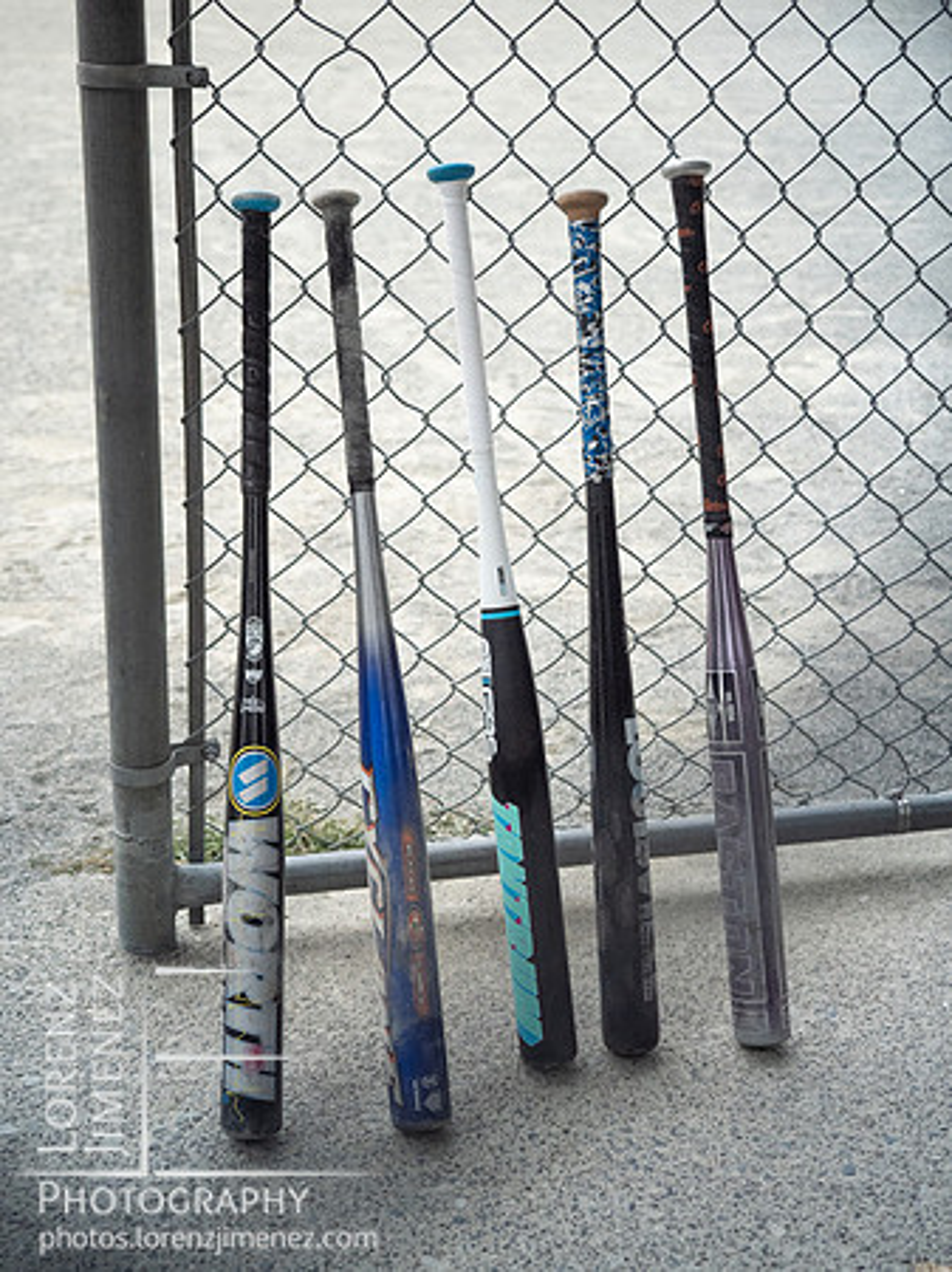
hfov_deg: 27.0
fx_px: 1982
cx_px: 476
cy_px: 636
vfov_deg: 35.6
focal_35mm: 54
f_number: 2.8
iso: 1250
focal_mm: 27
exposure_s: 1/1600
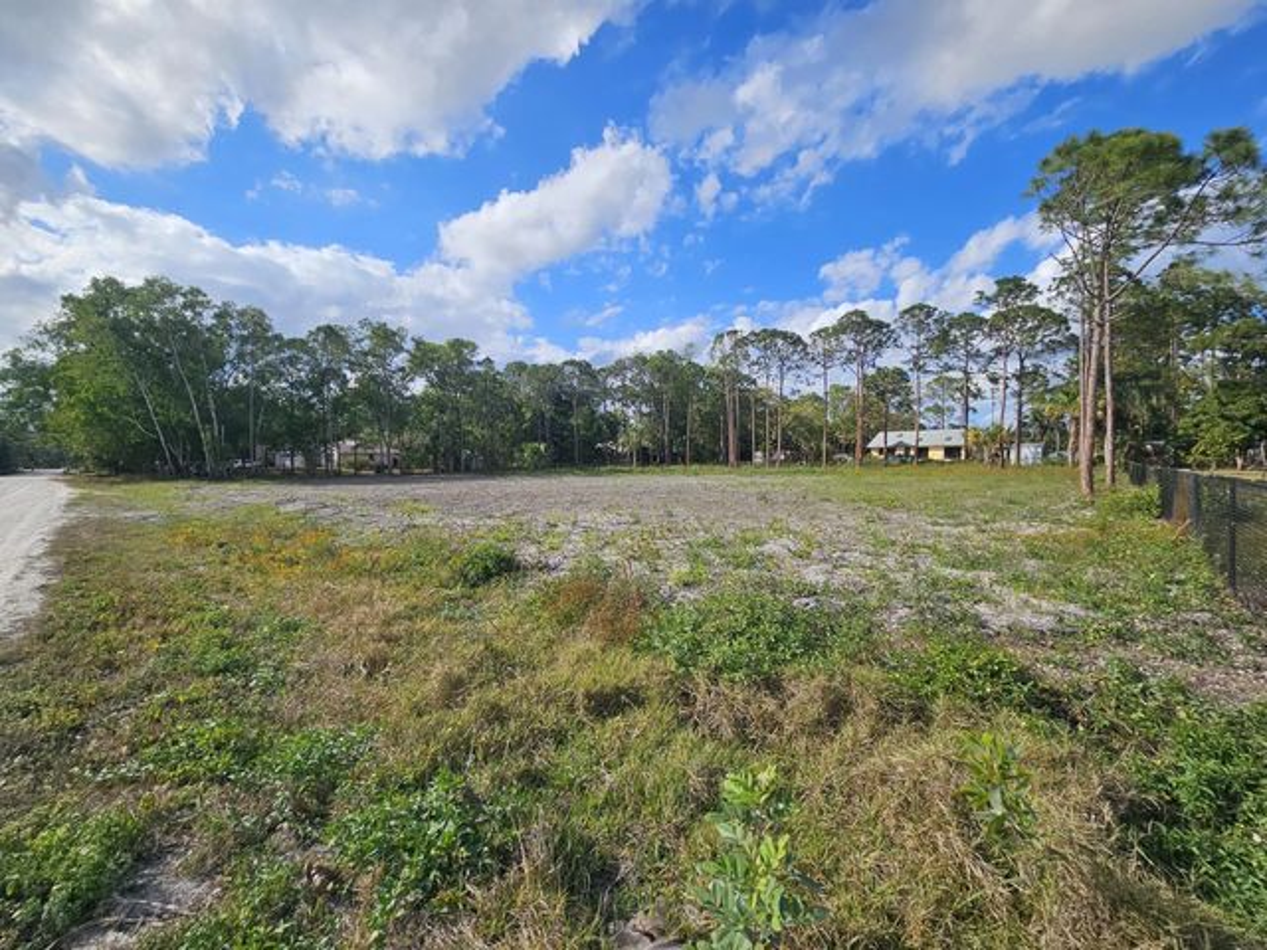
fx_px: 476
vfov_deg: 89.9
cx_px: 634
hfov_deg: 106.2
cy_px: 475
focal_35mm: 13
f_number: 2.2
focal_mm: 2.2
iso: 50
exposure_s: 1/2693
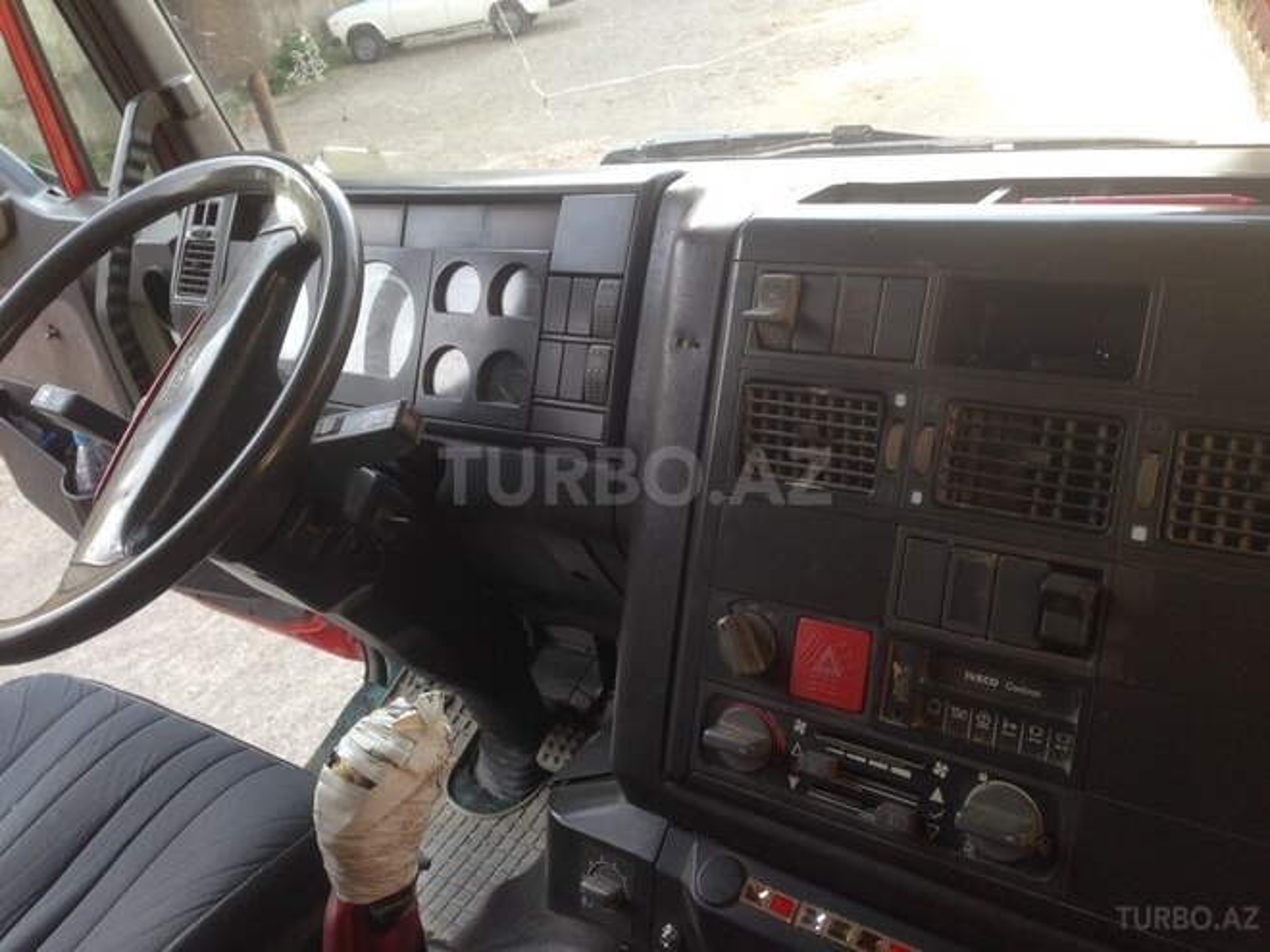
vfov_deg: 42.9
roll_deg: +10.3
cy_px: 476
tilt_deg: -27.3
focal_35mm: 33
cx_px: 635
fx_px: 1211
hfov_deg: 55.4
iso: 50
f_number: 2.4
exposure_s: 1/123
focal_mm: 4.12
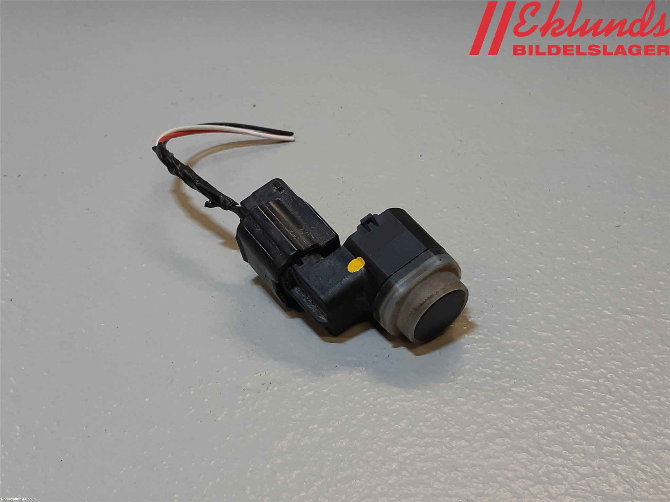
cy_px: 251
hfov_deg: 67.3
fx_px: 503
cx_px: 335
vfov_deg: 53.1
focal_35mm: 26
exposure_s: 1/100
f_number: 1.7
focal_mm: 3.93
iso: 64
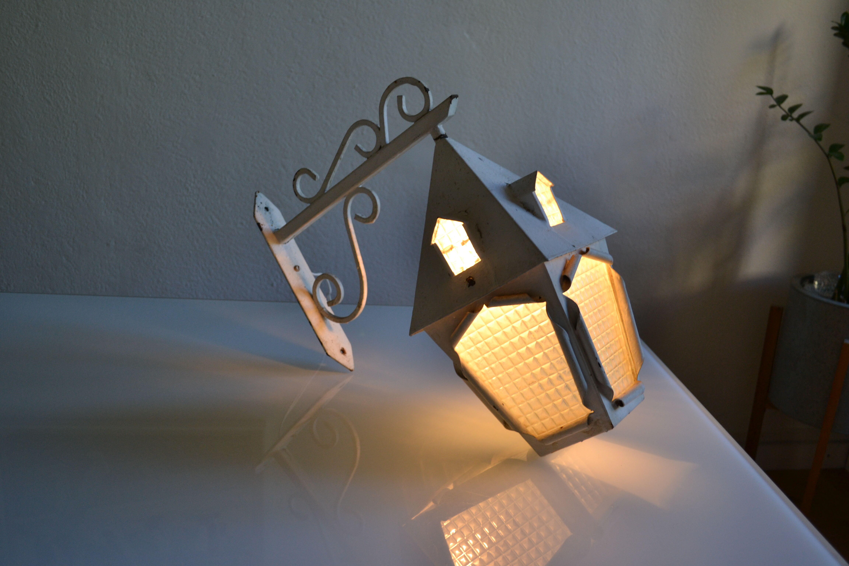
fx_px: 849
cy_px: 283
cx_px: 424
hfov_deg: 53.1
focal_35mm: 36
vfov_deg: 36.9
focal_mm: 24
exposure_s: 1/100
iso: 400
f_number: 5
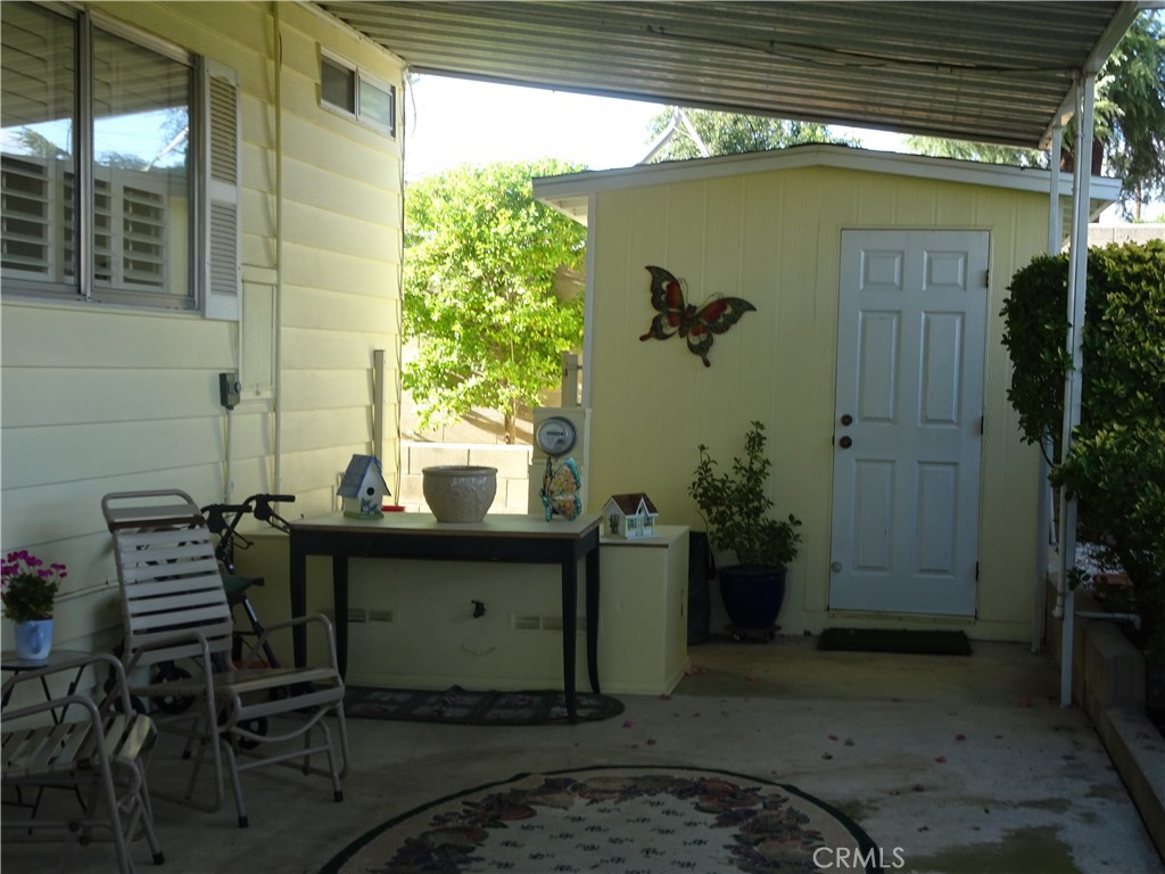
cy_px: 437
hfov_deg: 42.9
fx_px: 1481
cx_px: 582
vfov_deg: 32.9
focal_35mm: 44
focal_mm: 7.58
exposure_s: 1/50
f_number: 4.5
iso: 80
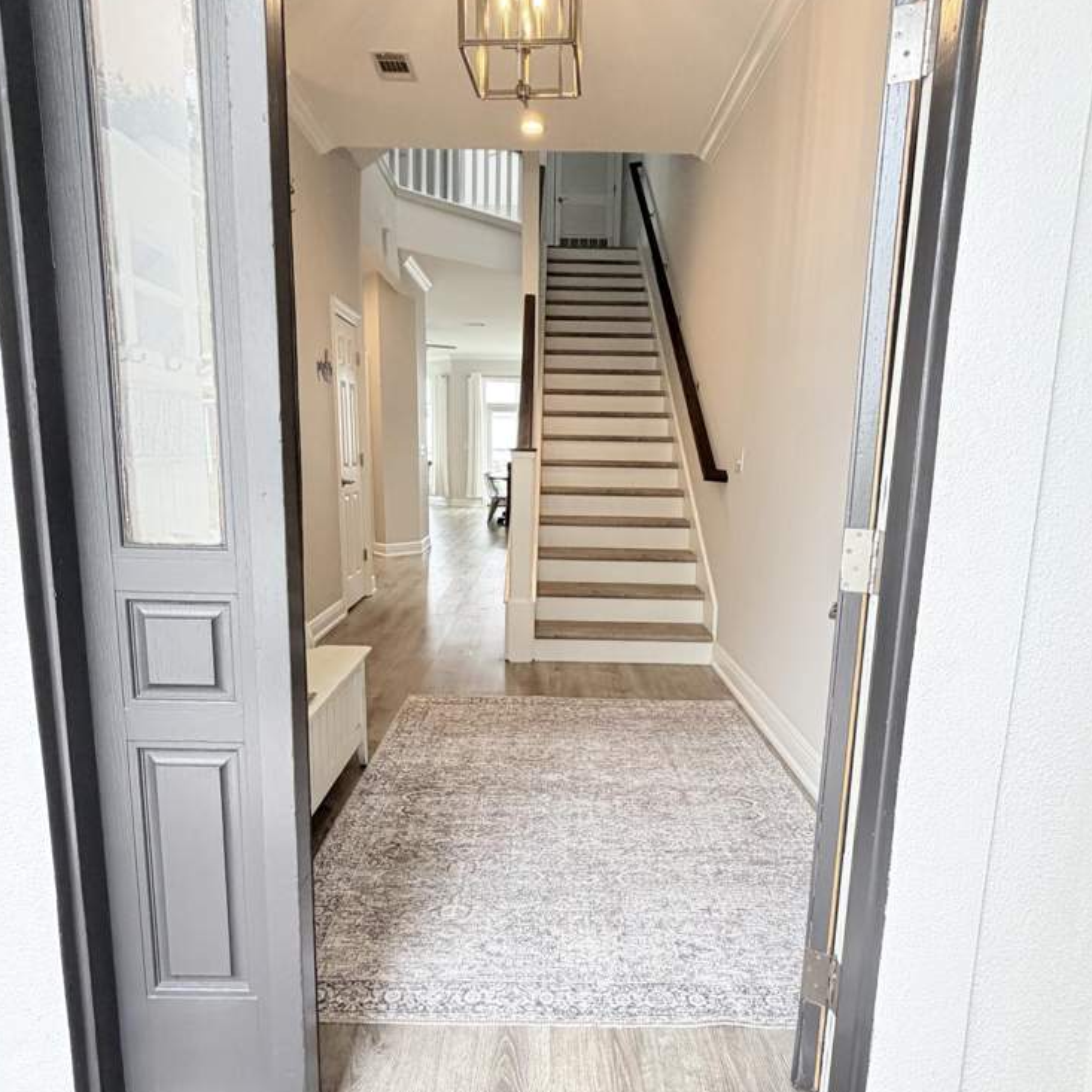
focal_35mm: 18
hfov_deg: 80.6
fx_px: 642
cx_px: 577
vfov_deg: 79.7
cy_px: 658
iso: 160
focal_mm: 2.22
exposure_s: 1/121
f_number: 2.2
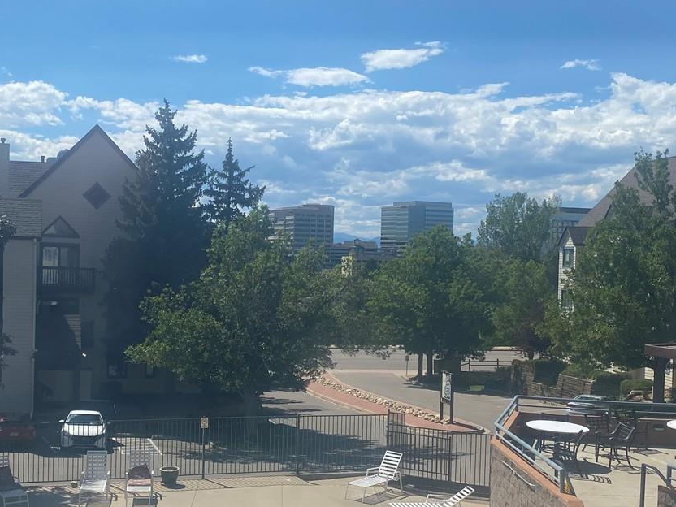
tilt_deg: -3.4
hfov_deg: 38.0
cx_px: 263
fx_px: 976
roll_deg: -1.0
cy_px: 312
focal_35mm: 50
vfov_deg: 29.0
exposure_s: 1/4608
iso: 32
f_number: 1.8
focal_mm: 4.25
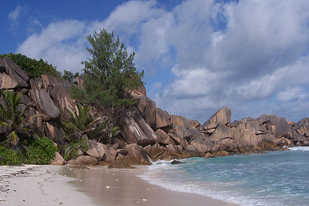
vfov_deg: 33.4
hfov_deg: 48.4
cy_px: 108
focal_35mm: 40
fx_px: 343
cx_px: 154
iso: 80
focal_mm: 6.3
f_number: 5.6
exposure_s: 1/800
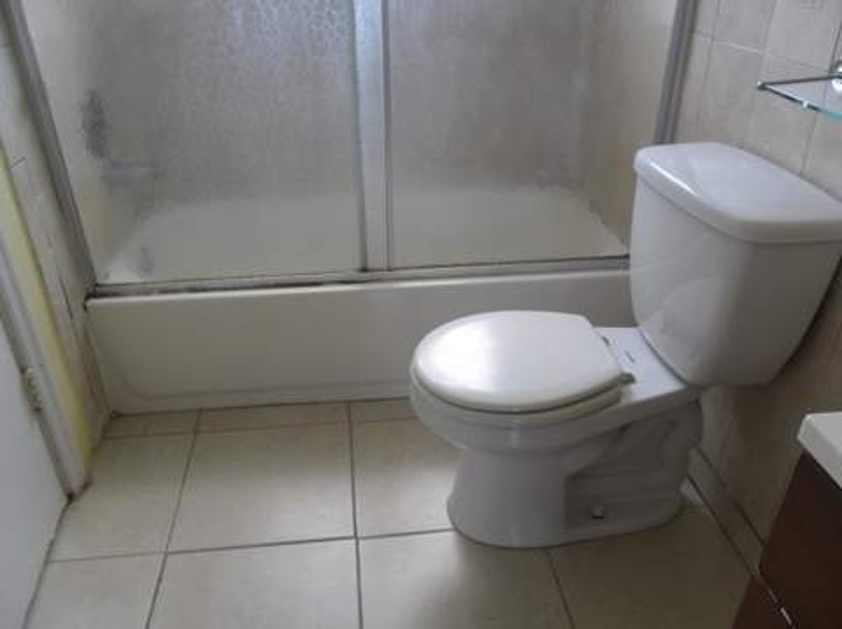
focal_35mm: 27
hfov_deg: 65.4
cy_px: 314
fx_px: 656
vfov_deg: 51.3
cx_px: 421
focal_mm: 4.9
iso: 100
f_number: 3.5
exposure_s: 1/45
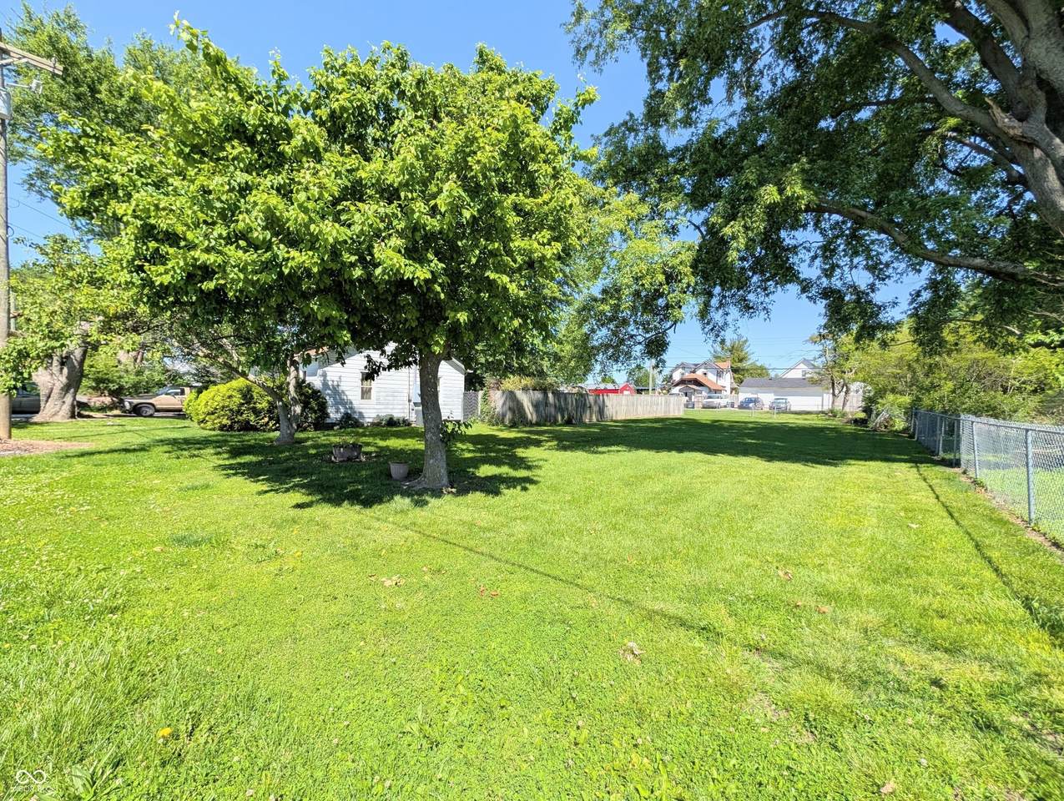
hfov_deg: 110.5
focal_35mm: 12
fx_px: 369
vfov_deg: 94.6
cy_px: 400
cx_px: 532
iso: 56
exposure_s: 1/2439
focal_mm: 2.02
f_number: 1.7
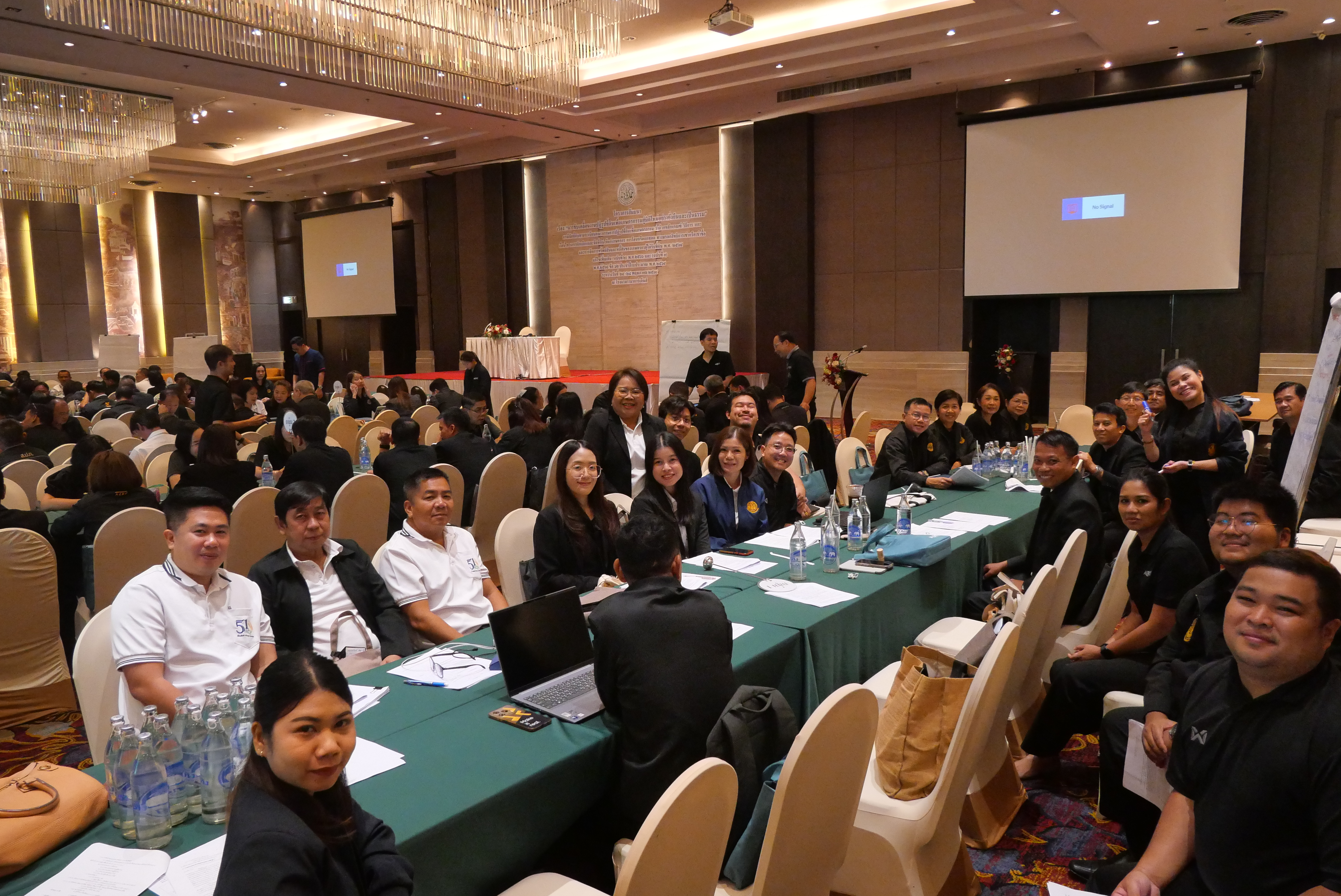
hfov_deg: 73.7
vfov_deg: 53.2
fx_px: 895
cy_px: 448
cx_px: 670
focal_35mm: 24
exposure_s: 1/160
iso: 3200
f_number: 4.5
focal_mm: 12
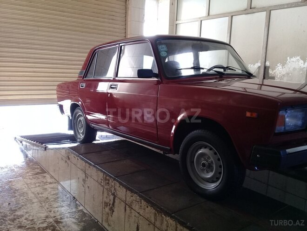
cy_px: 116
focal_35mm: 31
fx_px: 275
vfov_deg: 45.4
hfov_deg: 58.4
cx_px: 154
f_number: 2.2
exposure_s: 1/33
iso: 50
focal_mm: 3.3
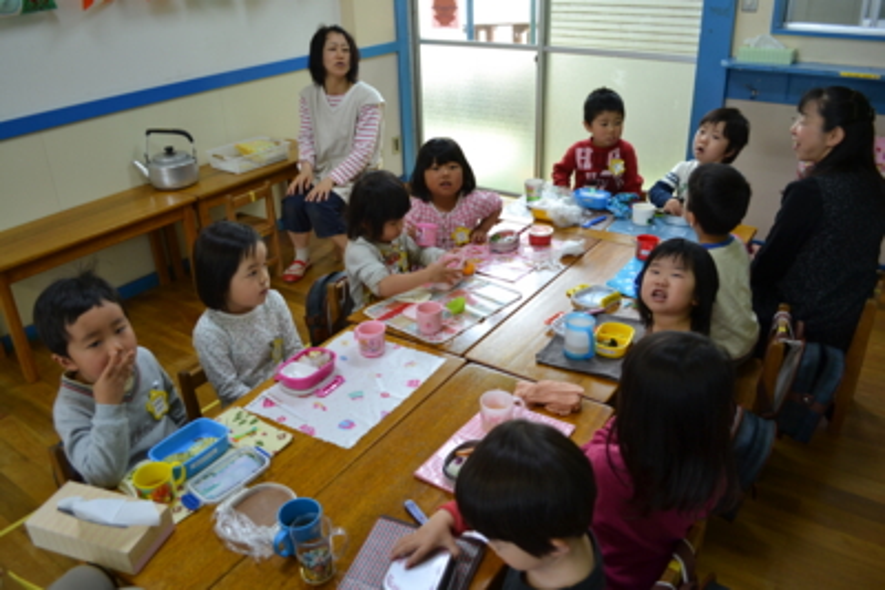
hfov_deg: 67.4
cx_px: 442
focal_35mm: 27
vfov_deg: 48.0
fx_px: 664
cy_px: 295
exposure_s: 1/60
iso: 400
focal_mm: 18
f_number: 4
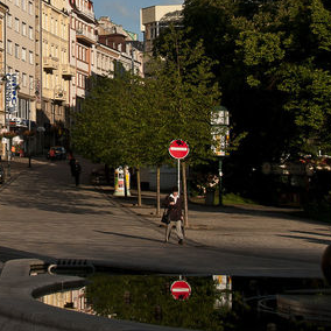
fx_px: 1136
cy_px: 18
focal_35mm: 105
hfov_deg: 16.3
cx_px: 22
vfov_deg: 16.3
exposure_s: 1/1250
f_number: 6.3
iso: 250
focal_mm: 26
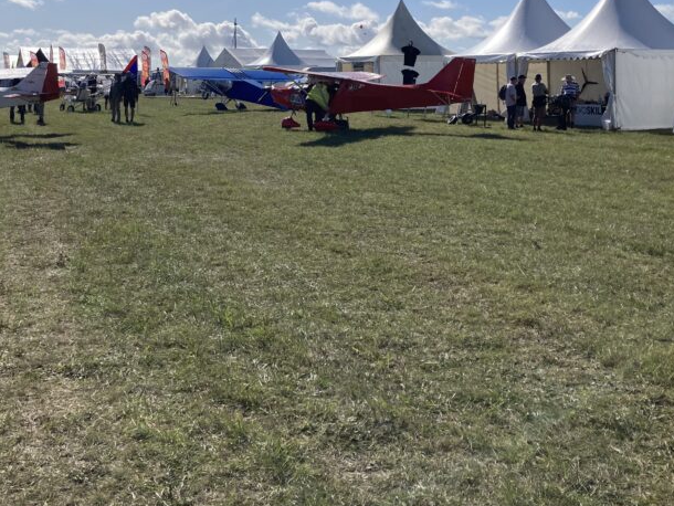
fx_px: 915
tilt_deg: +2.6
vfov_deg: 30.1
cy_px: 91
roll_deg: +0.1
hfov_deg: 40.2
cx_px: 263
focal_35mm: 47
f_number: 1.8
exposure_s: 1/4878
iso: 20
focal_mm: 3.99
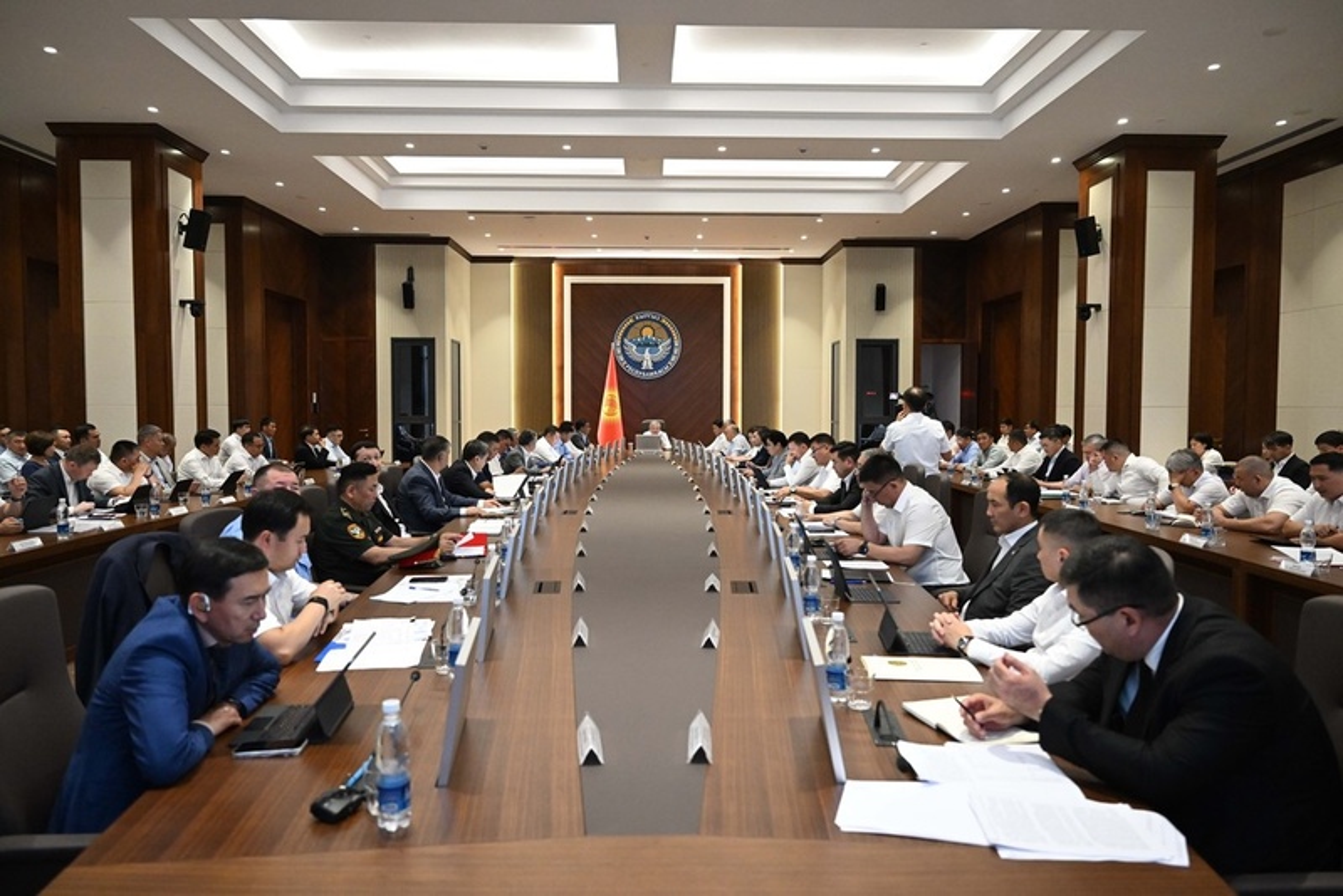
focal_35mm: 24
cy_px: 448
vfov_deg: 53.2
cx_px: 672
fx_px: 896
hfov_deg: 73.7
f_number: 3.2
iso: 5000
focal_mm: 24
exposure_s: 1/250
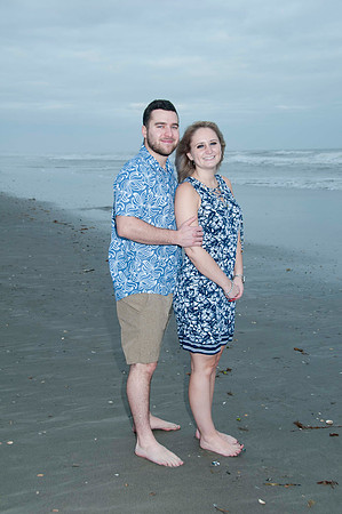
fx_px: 621
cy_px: 257
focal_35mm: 44
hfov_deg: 30.8
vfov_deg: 45.0
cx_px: 171
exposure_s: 1/125
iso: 100
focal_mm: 29
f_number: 5.6
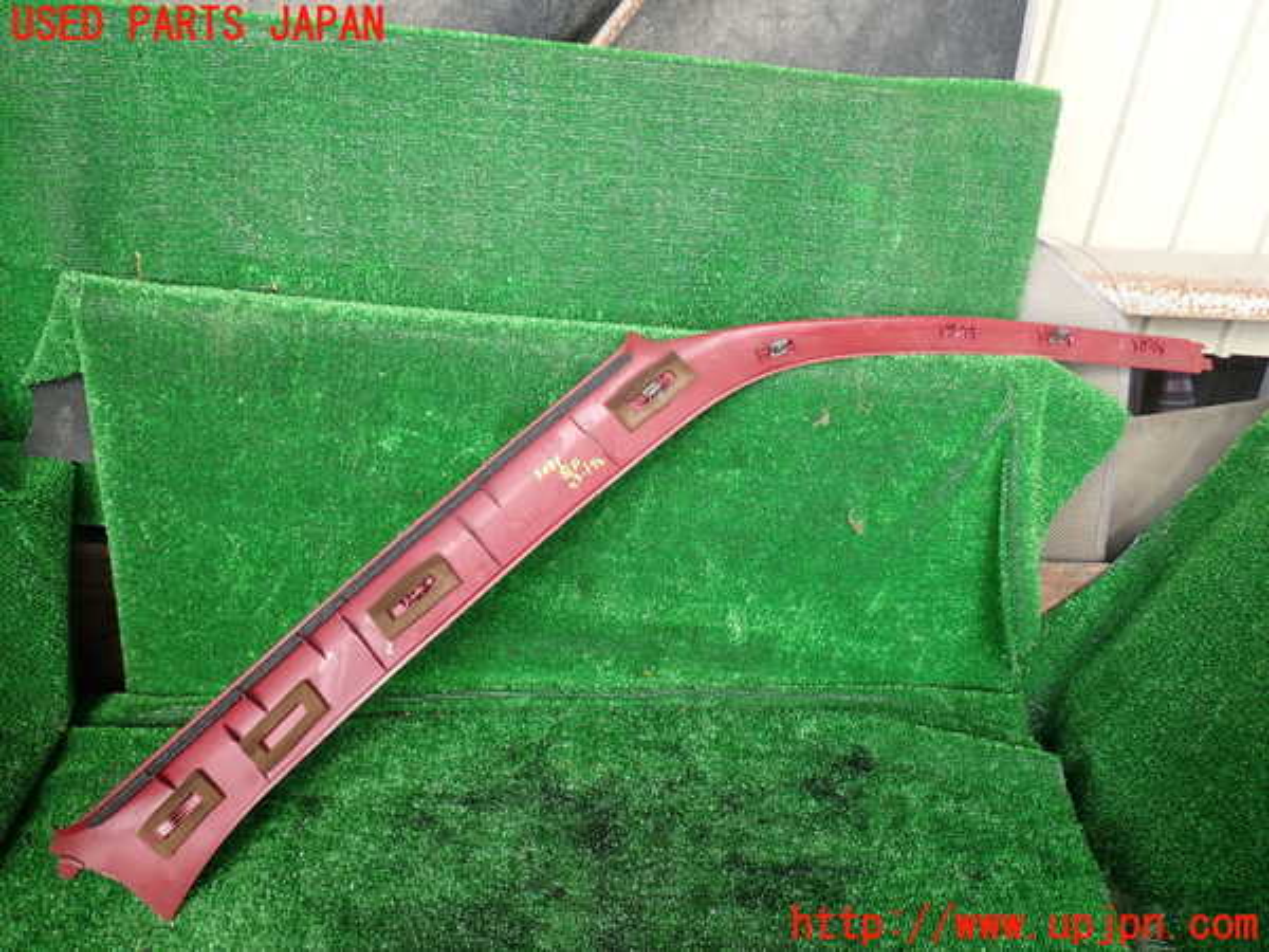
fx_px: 1100
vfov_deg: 46.8
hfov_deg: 60.0
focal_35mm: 30
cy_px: 476
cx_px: 634
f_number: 2.3
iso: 100
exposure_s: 1/100
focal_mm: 5.4
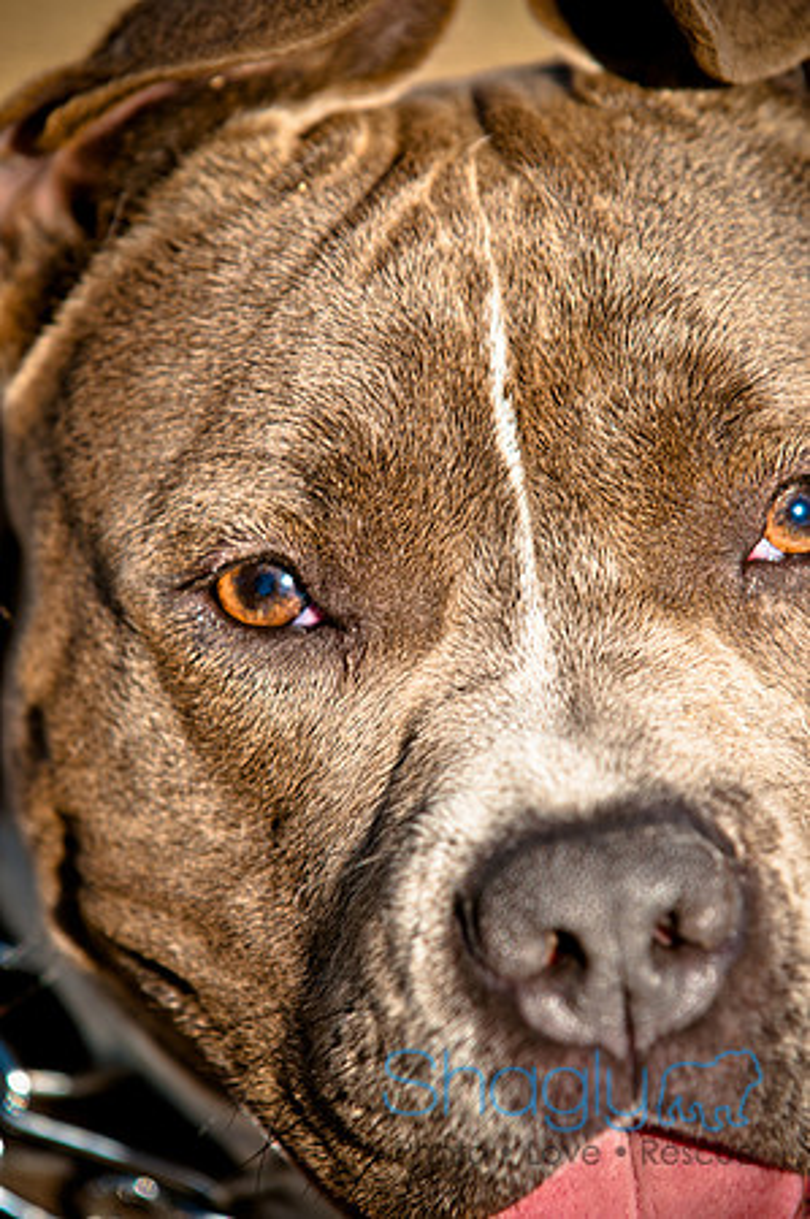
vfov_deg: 7.4
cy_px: 610
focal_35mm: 278
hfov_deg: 4.9
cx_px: 405
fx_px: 9387
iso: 200
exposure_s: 1/800
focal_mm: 185
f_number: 5
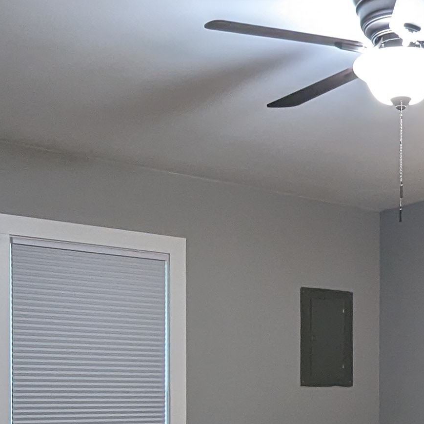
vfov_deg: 30.0
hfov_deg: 30.1
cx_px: 391
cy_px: 398
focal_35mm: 54
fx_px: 748
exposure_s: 1/23.8
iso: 86
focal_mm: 1.95
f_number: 2.2
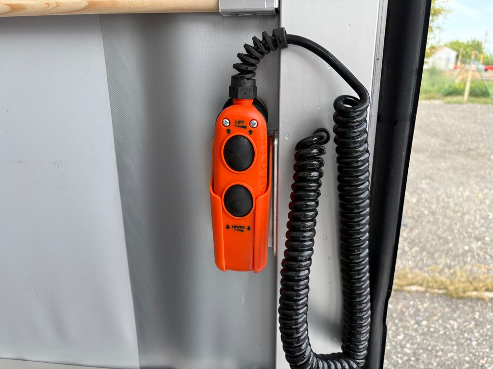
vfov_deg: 53.1
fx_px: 370
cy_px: 184
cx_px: 246
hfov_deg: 67.3
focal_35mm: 26
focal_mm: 5.96
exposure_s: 1/468
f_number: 1.6
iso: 50
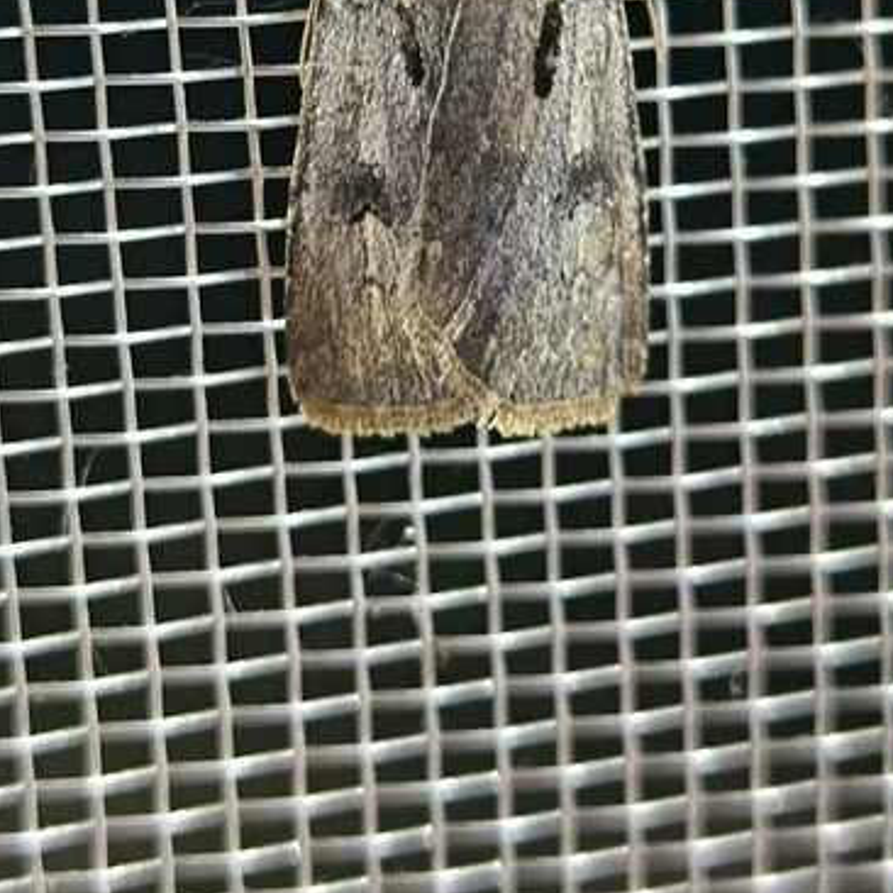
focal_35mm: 119
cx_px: 459
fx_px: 3473
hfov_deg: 14.7
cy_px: 124
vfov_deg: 14.5
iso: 500
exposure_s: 1/50
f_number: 1.9
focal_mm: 6.92
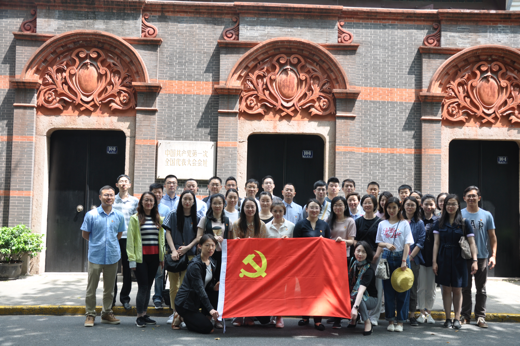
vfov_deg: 36.8
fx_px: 519
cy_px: 173
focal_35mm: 36
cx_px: 260
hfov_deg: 53.2
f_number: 5.6
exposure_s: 1/125
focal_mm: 24
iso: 200
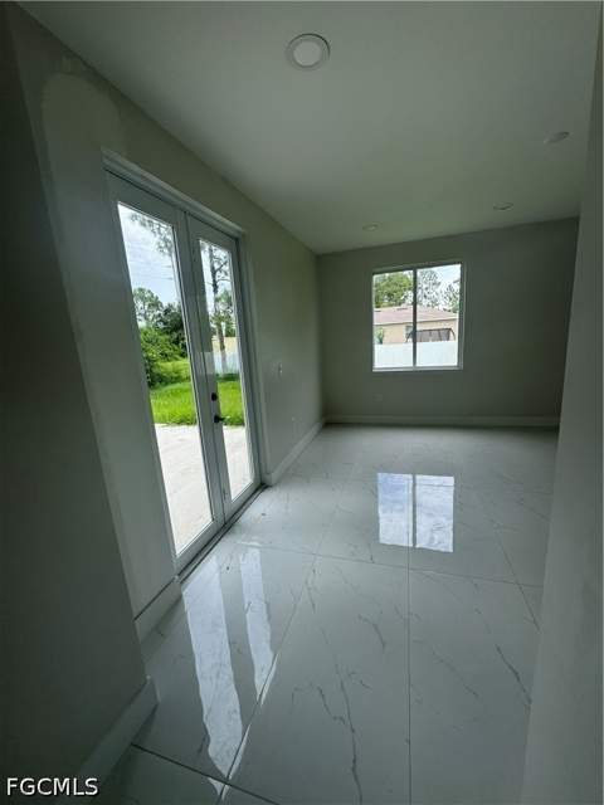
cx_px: 302
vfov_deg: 102.1
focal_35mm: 14
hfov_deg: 85.7
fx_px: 326
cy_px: 402
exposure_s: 1/306
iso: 40
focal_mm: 2.22
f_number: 2.2
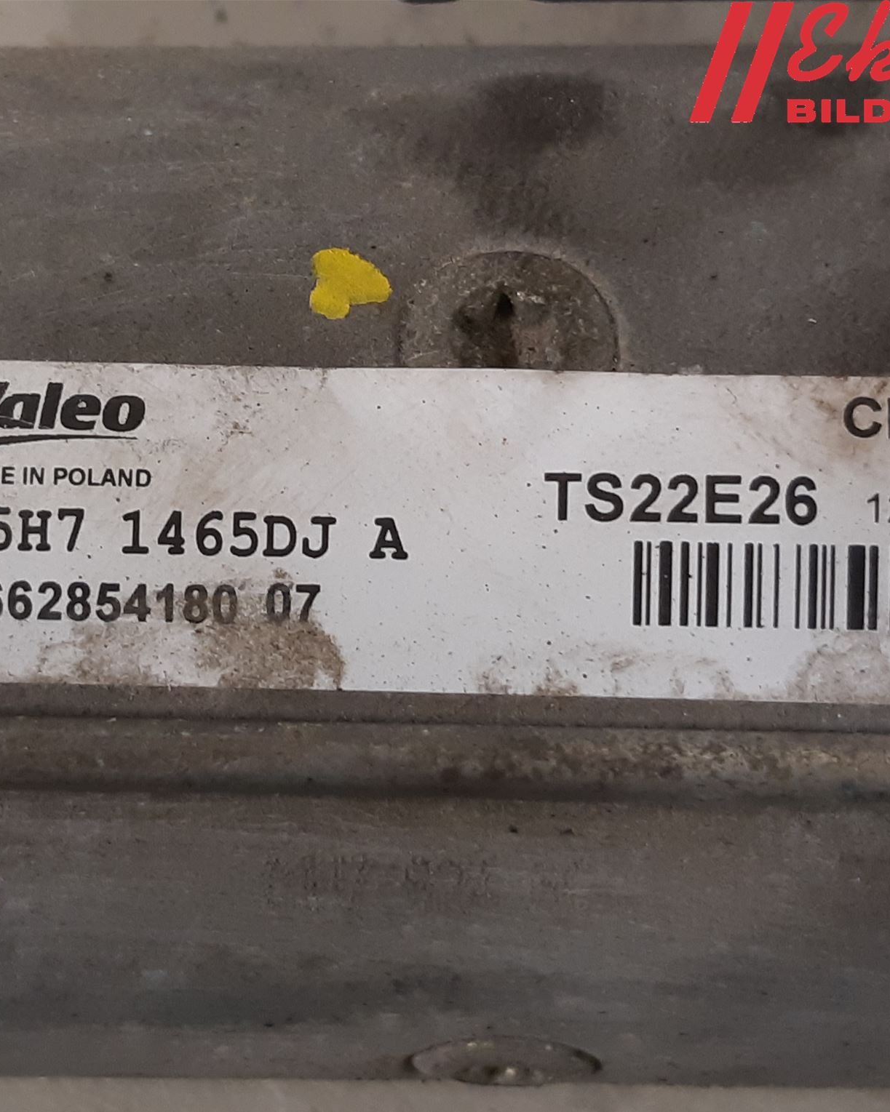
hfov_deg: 43.3
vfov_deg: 52.8
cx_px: 391
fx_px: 1120
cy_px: 558
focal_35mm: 34
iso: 160
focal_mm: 3.93
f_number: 1.7
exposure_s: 1/50
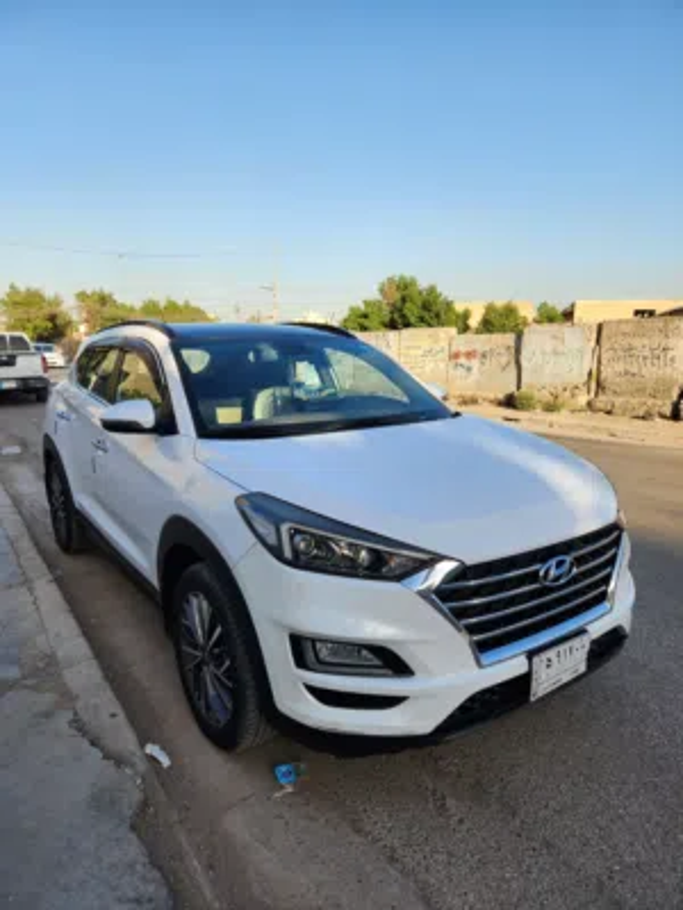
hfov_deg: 58.9
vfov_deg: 73.9
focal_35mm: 23
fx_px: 605
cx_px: 342
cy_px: 455
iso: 20
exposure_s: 1/734
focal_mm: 5.4
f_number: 1.8
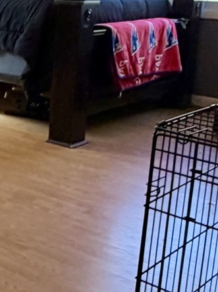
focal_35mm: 73
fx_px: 614
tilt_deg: -12.1
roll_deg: -0.7
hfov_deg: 17.9
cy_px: 96
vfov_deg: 26.5
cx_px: -113
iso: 320
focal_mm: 2.22
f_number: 2.2
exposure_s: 1/60
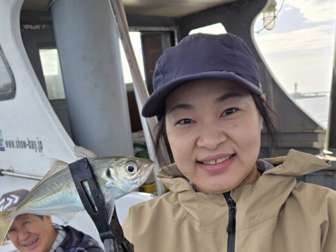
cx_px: 177
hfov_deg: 43.8
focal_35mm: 43
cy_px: 233
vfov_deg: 31.8
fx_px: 417
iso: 25
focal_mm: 5.4
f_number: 1.8
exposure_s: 1/1365
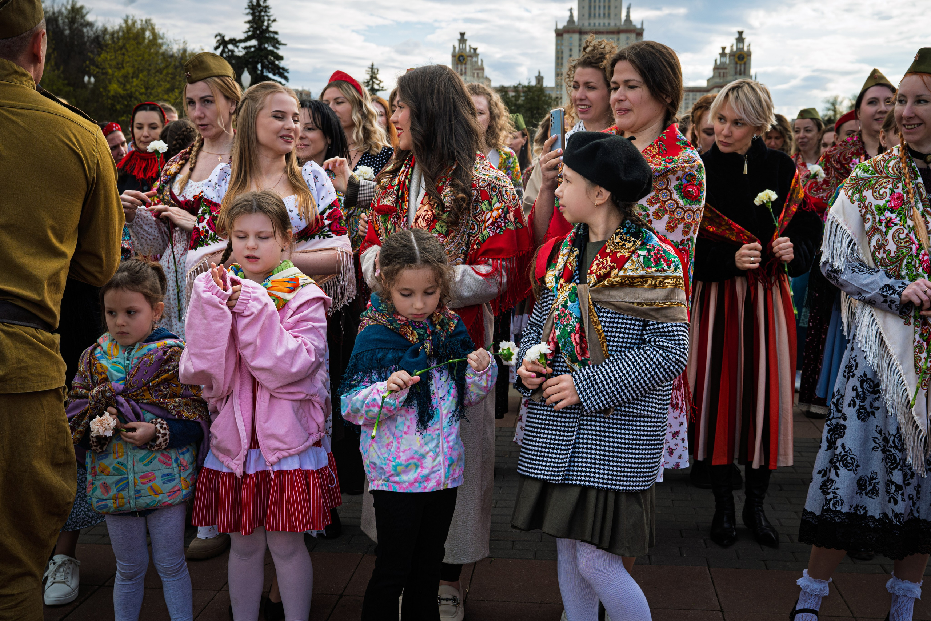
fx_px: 1112
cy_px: 310
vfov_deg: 31.2
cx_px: 466
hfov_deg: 45.4
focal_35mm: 43
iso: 160
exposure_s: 1/250
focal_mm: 43
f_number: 8
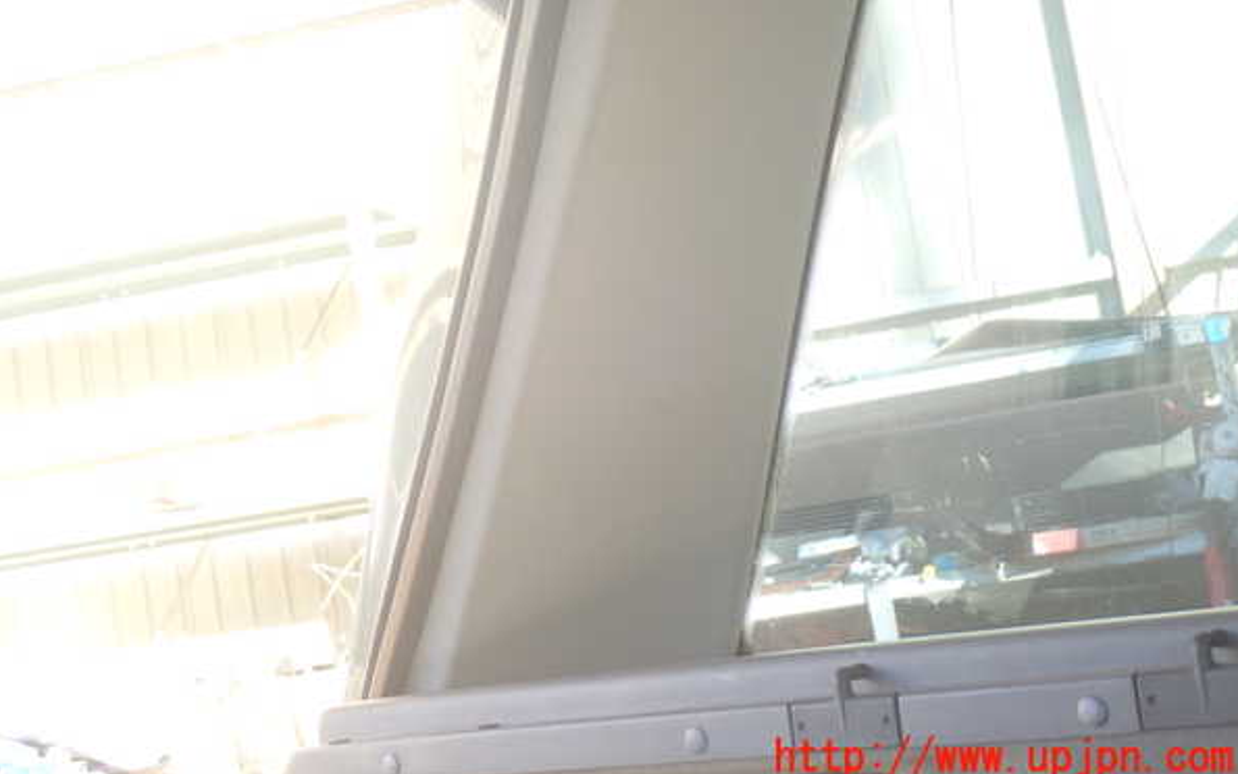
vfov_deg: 20.9
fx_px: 2092
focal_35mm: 62
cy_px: 316
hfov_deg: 33.0
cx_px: 620
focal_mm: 10.35
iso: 200
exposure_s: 1/60
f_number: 3.5
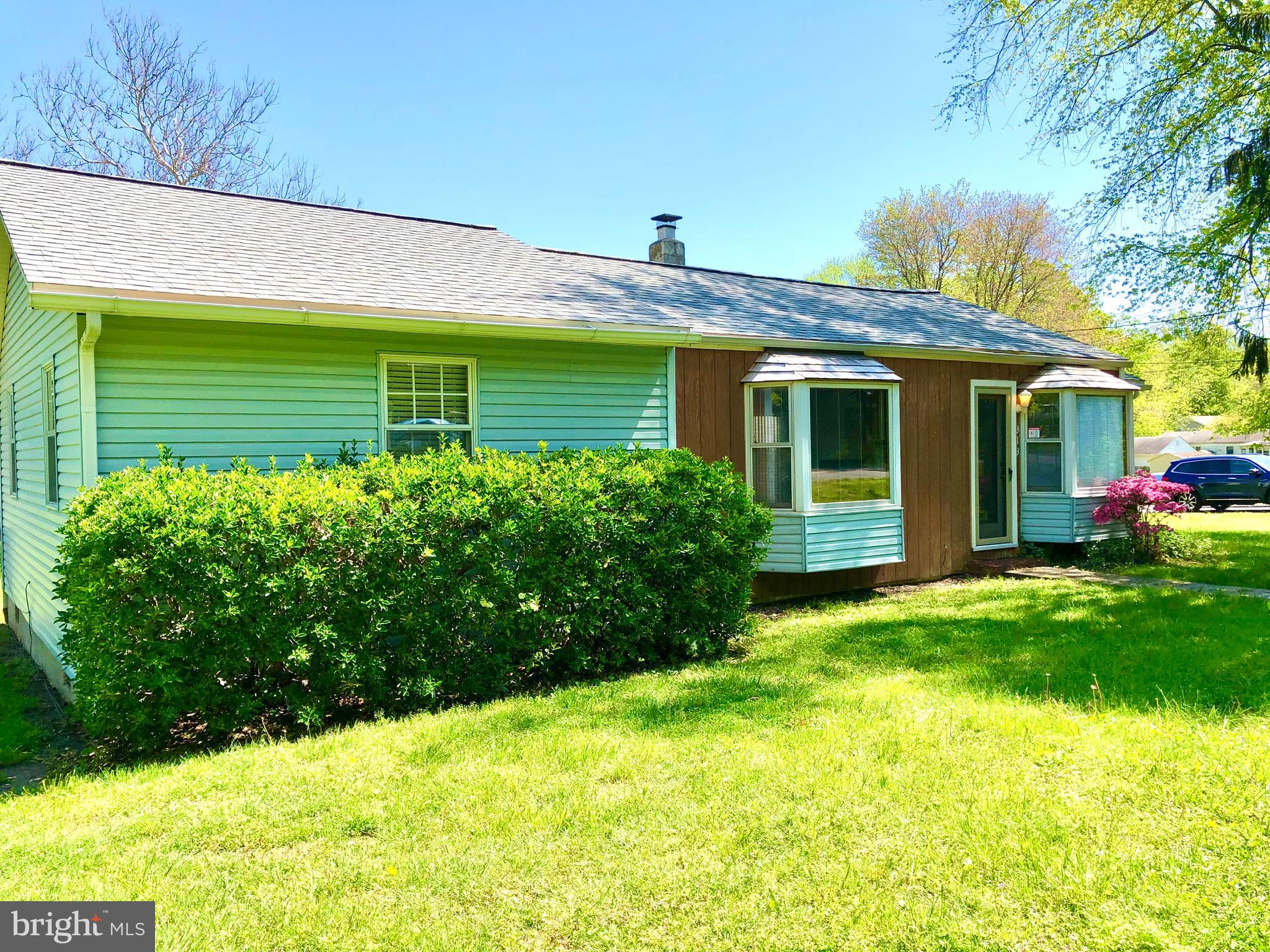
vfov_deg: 49.7
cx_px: 635
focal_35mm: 28
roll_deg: +0.8
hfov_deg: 63.4
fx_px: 1027
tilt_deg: -0.8
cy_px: 476
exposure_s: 1/1066
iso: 20
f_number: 1.8
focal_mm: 4
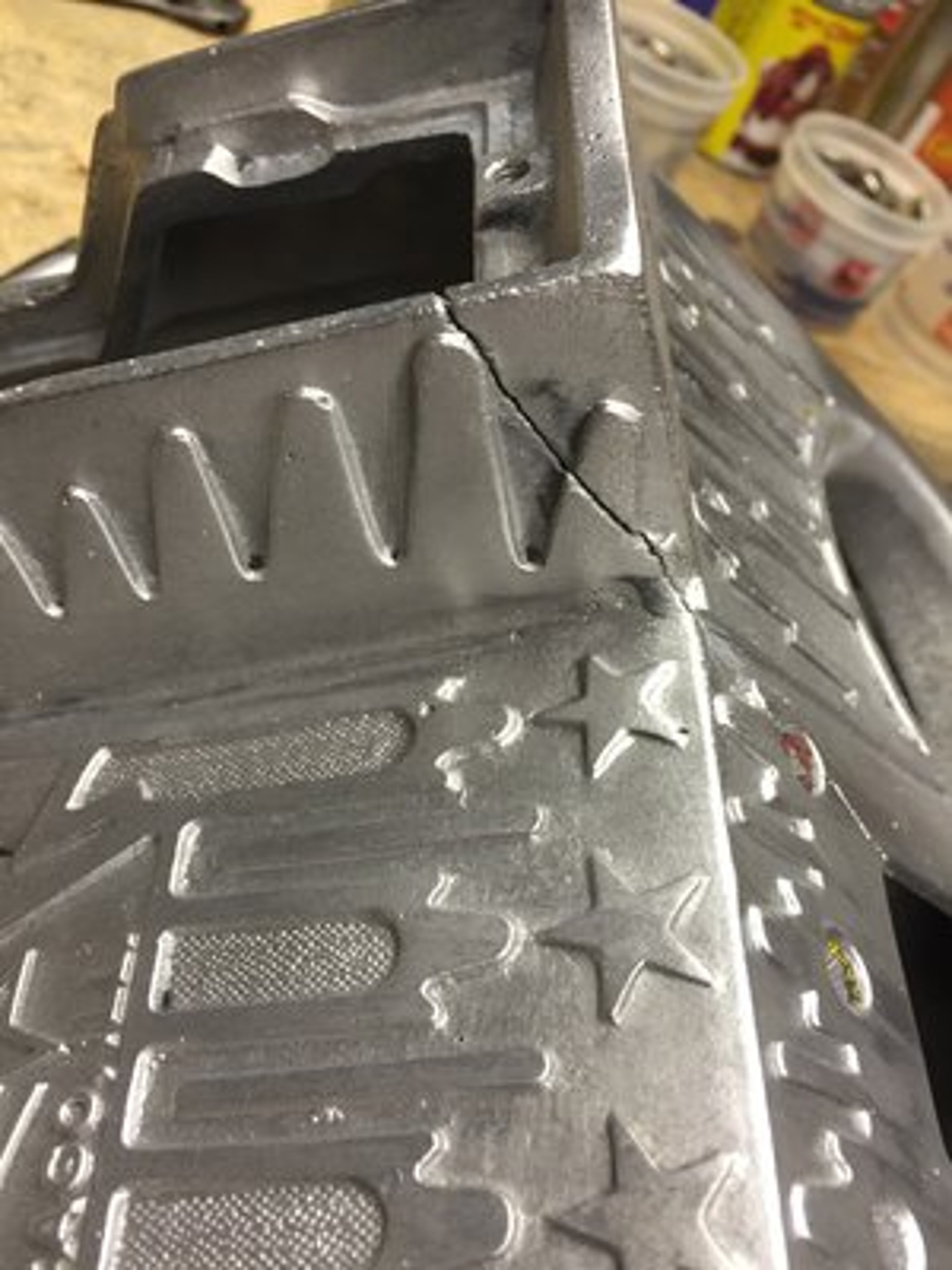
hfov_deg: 48.2
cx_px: 476
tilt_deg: -45.8
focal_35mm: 29
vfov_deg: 61.7
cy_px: 635
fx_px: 1063
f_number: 2.2
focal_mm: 4.15
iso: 100
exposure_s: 1/30
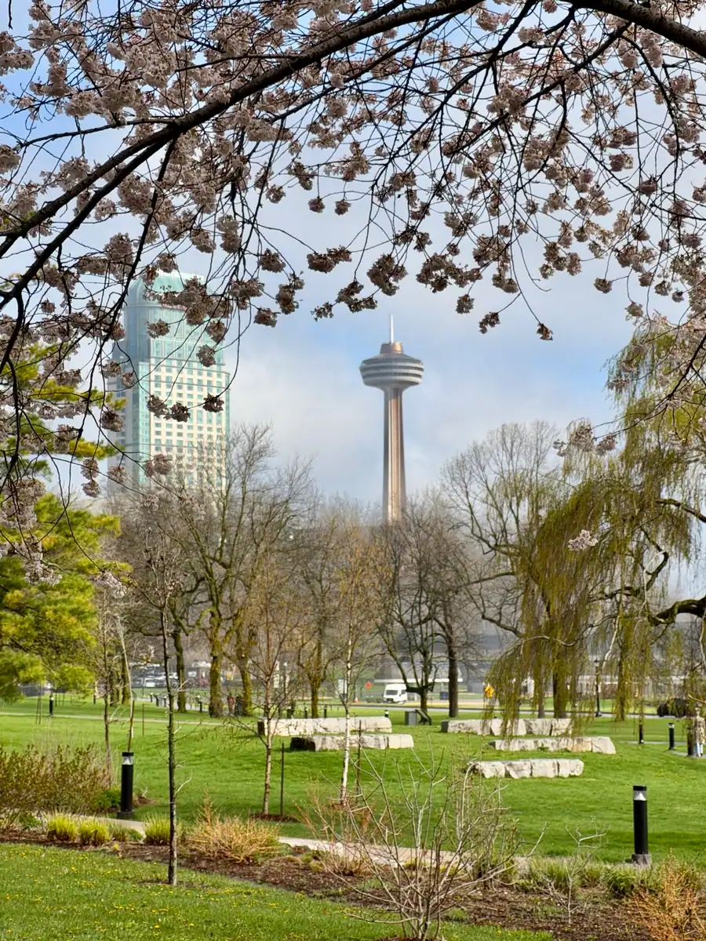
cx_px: 353
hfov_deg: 30.3
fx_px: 1305
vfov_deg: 39.7
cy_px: 470
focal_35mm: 48
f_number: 1.78
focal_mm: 6.76
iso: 64
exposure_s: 1/5208
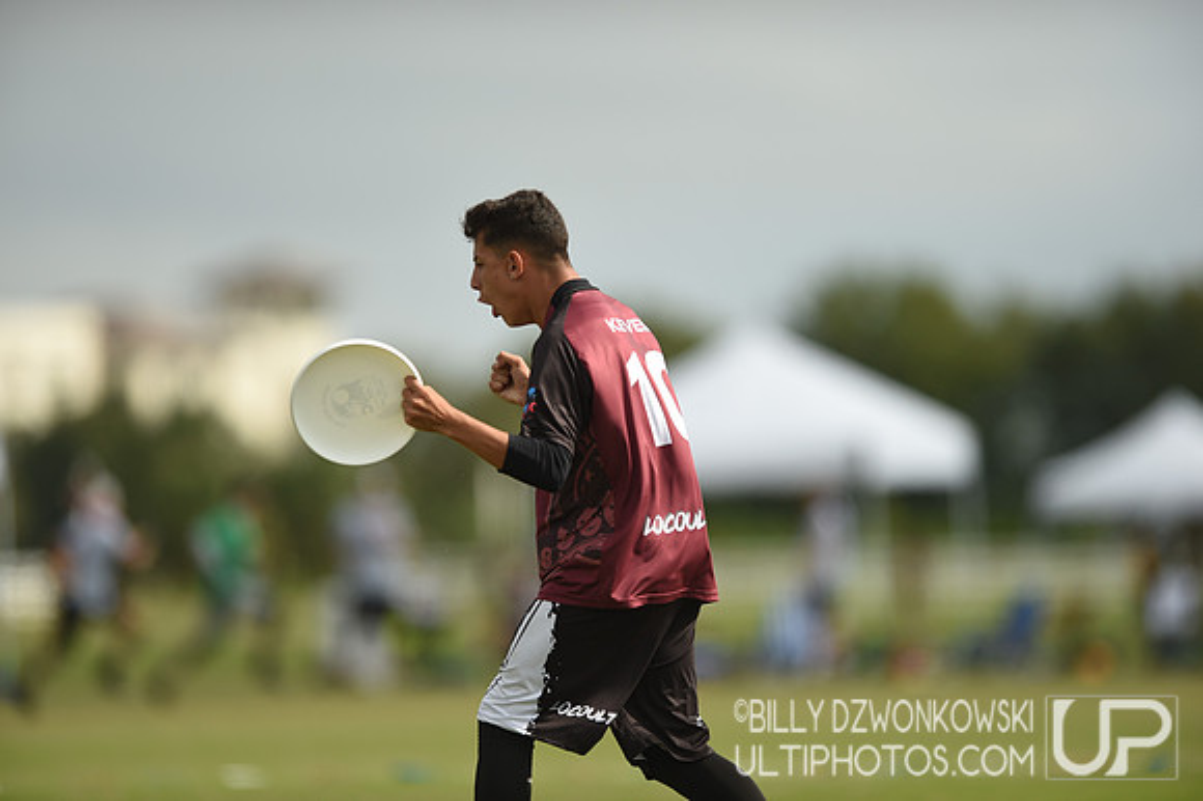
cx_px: 602
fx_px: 13359
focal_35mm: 400
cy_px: 400
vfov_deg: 3.4
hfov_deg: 5.2
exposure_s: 1/4000
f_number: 2.8
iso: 160
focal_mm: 400
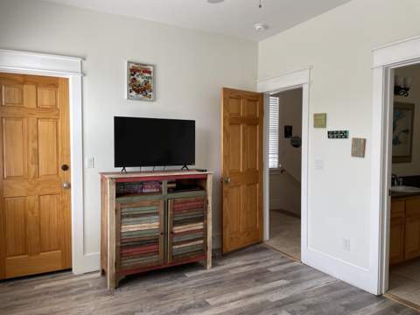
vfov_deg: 53.1
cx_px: 210
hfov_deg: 67.3
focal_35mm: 26
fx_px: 315
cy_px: 158
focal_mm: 4.2
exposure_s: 1/248
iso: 32
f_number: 1.6
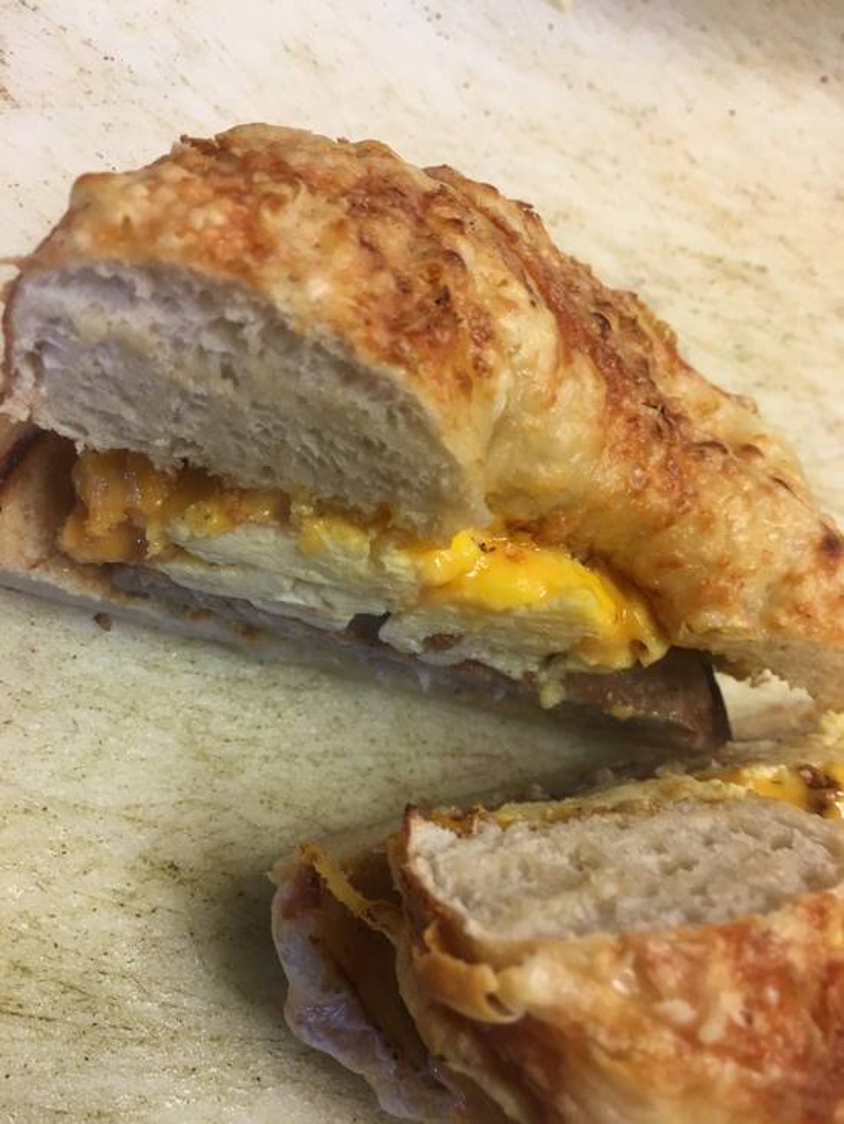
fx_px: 942
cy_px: 562
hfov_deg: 48.2
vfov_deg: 61.7
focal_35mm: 29
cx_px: 422
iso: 25
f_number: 2.2
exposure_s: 1/15
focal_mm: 4.15
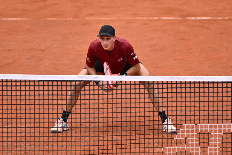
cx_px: 116
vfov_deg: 4.6
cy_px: 78
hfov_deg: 6.9
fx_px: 1933
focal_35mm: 300
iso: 200
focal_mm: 300
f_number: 3.2
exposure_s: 1/2000
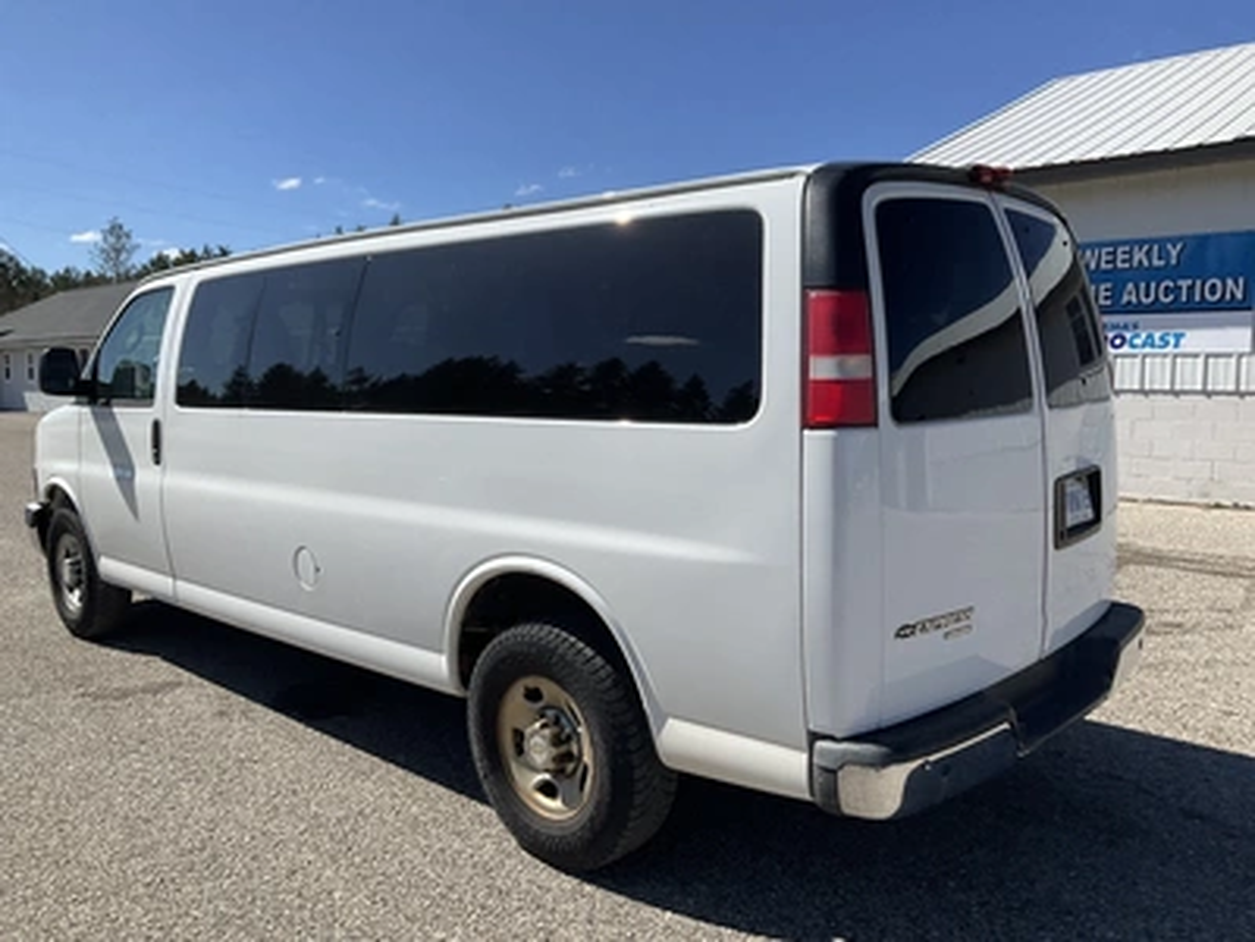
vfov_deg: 48.2
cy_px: 471
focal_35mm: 29
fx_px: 1051
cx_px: 628
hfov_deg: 61.7
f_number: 1.8
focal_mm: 3
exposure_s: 1/2538
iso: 25
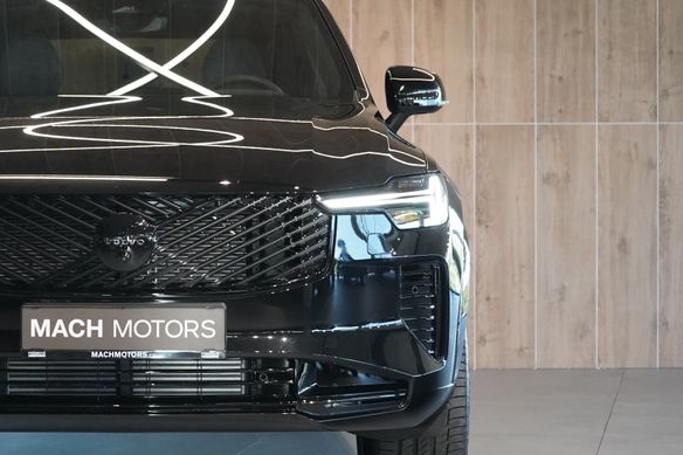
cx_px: 132
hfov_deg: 17.8
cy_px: 213
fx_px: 2162
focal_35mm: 114
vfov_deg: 12.0
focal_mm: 65
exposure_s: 1/160
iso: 6400
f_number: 5.6
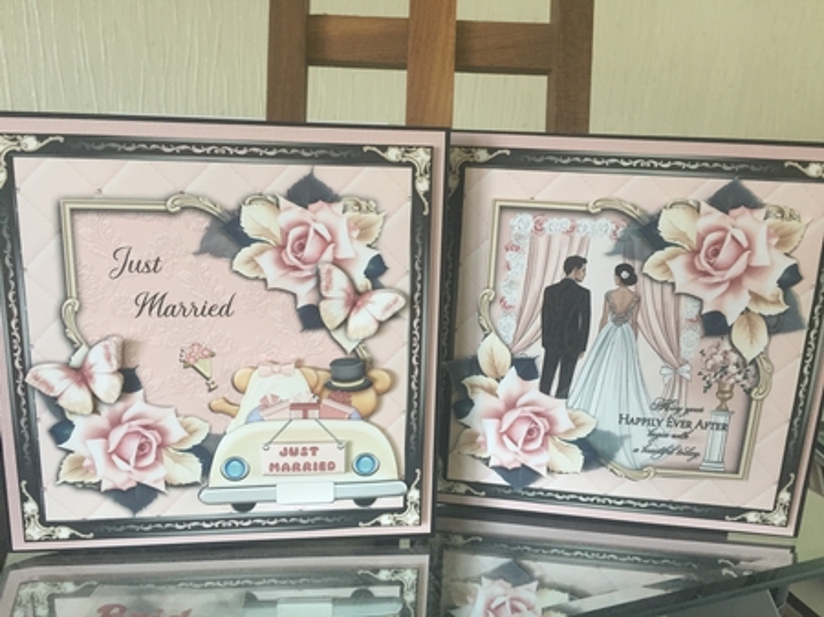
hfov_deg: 61.7
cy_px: 308
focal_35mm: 29
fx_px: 690
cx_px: 412
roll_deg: -1.8
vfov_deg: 48.2
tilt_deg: -14.5
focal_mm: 4.15
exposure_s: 1/33
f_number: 2.2
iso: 125
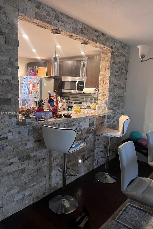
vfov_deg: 65.5
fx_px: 178
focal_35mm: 28
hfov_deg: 46.4
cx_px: 78
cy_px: 113
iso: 500
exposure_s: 1/60
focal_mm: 5.7
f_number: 1.5
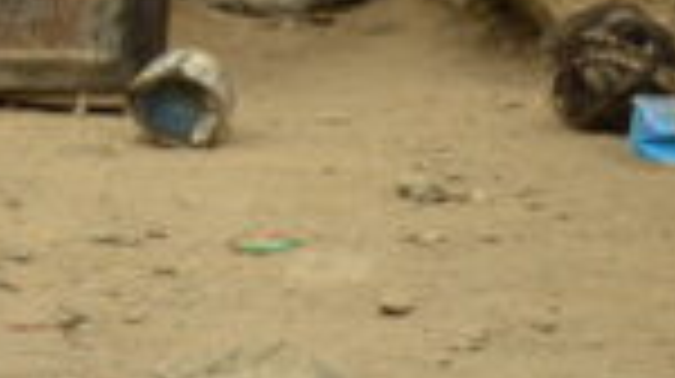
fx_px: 4899
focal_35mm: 274
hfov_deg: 7.6
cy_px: -290
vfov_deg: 4.4
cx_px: -693
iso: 200
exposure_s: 1/800
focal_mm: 34
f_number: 5
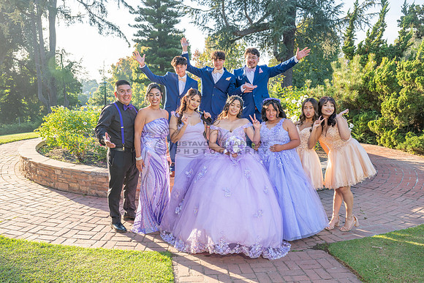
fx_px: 389
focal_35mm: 33
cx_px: 212
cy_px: 142
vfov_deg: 40.0
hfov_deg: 57.2
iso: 200
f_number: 5.6
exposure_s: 1/200
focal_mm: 33
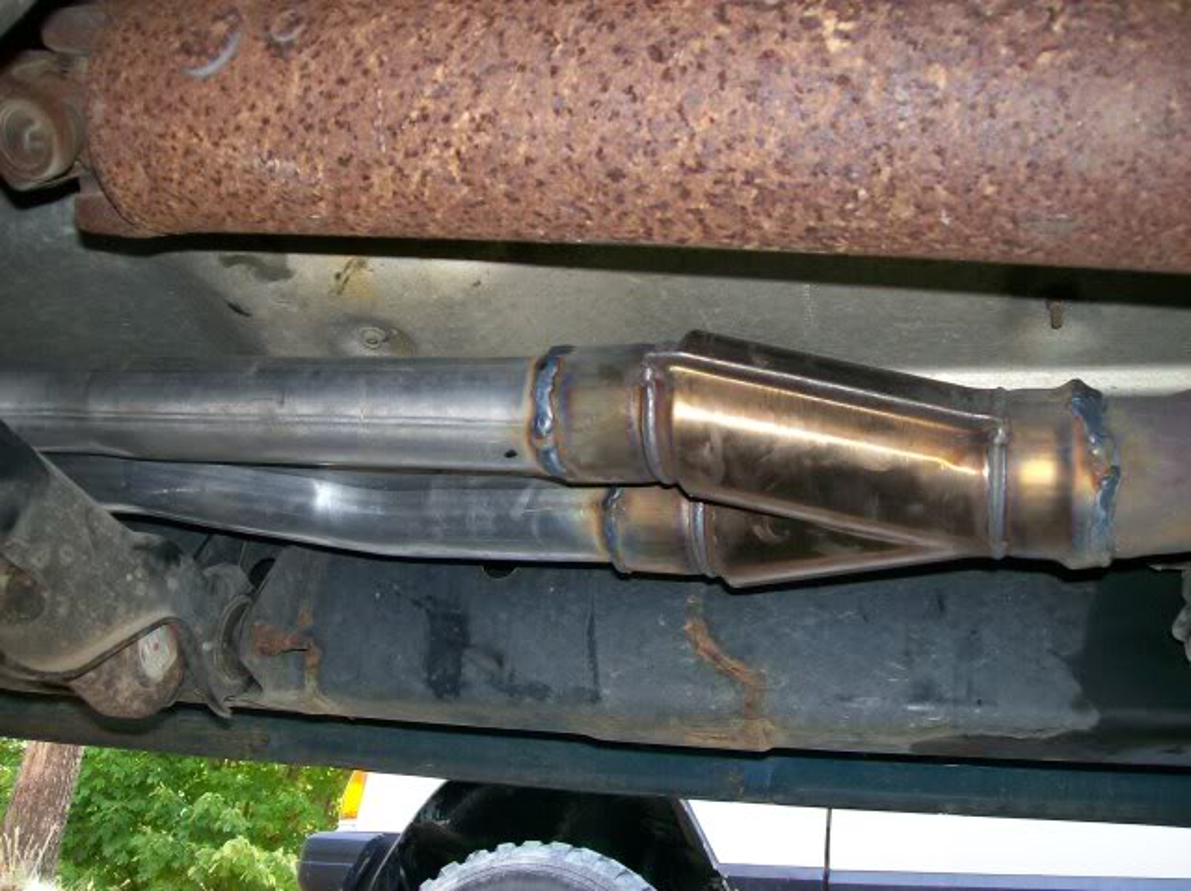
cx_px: 596
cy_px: 446
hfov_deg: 51.4
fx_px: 1238
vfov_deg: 39.6
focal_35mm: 36
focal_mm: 6
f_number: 2.7
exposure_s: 1/64
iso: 80
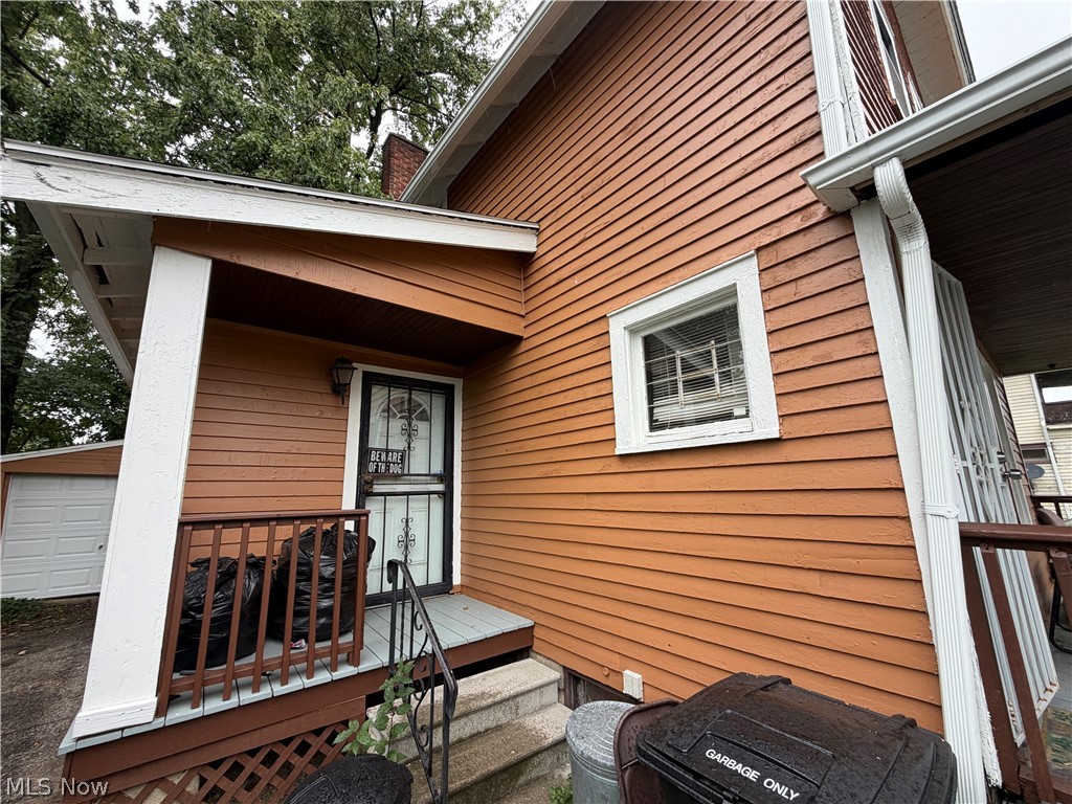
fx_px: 434
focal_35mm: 14
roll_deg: +1.8
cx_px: 536
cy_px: 402
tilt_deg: +11.8
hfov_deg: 102.1
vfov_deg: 85.7
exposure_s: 1/121
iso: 50
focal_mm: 2.22
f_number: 2.2
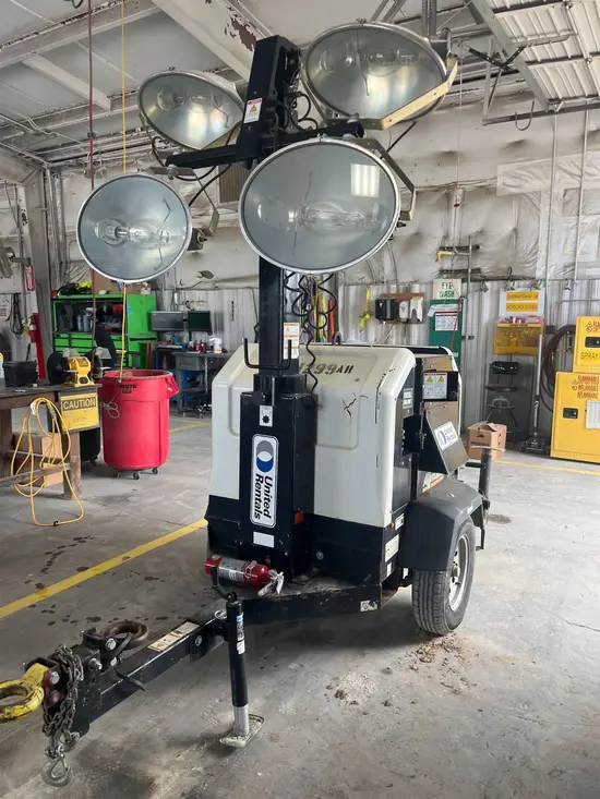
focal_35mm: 26
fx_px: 601
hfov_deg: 53.1
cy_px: 400
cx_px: 300
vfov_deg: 67.3
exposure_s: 1/145
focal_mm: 5.1
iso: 32
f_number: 1.6
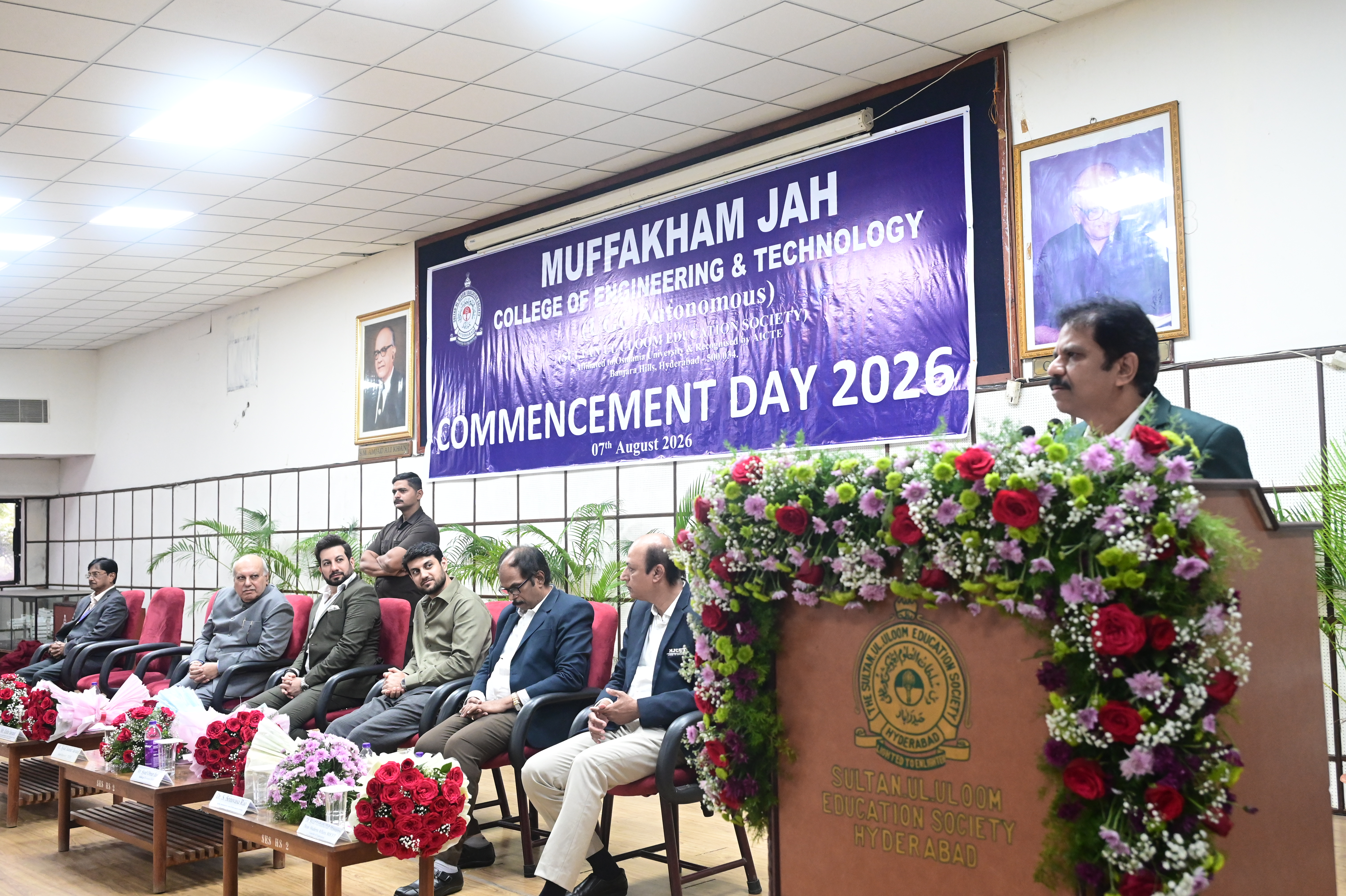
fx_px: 1252
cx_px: 673
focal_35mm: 34
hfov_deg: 56.5
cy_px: 448
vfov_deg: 39.4
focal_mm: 33.5
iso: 5000
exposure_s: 1/125
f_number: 4.5
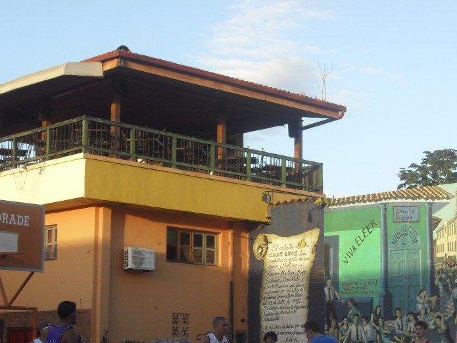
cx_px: 273
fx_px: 1069
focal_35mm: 81
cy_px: 246
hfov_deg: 24.1
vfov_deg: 18.1
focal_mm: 9
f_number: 3.4
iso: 100
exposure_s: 1/320
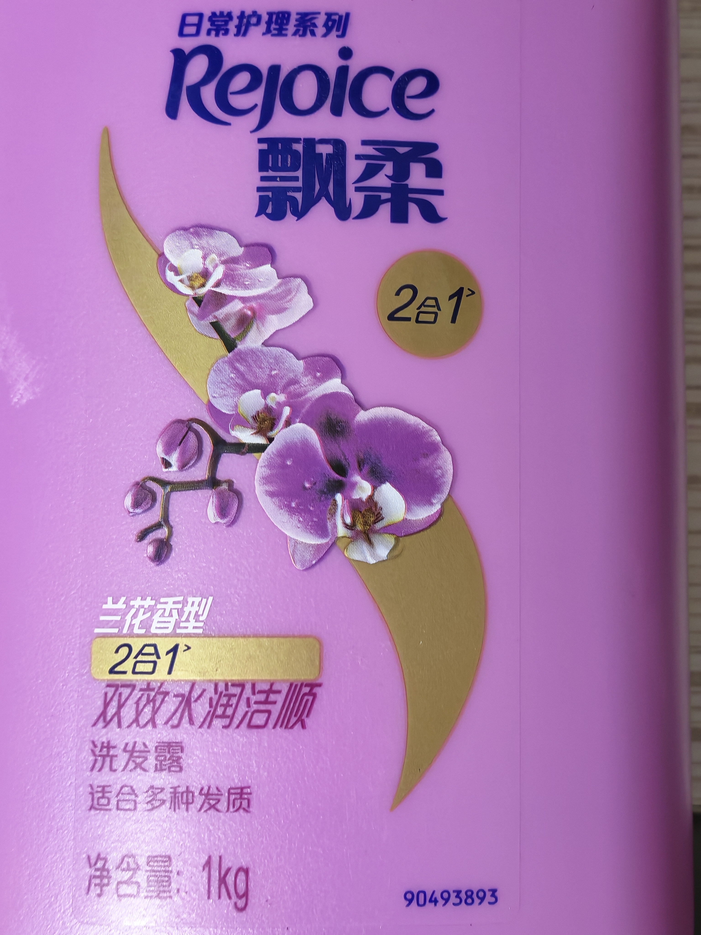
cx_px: 350
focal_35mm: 68
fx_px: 1836
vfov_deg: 28.6
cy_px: 468
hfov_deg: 21.6
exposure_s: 1/25
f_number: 1.9
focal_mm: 6.12
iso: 2500
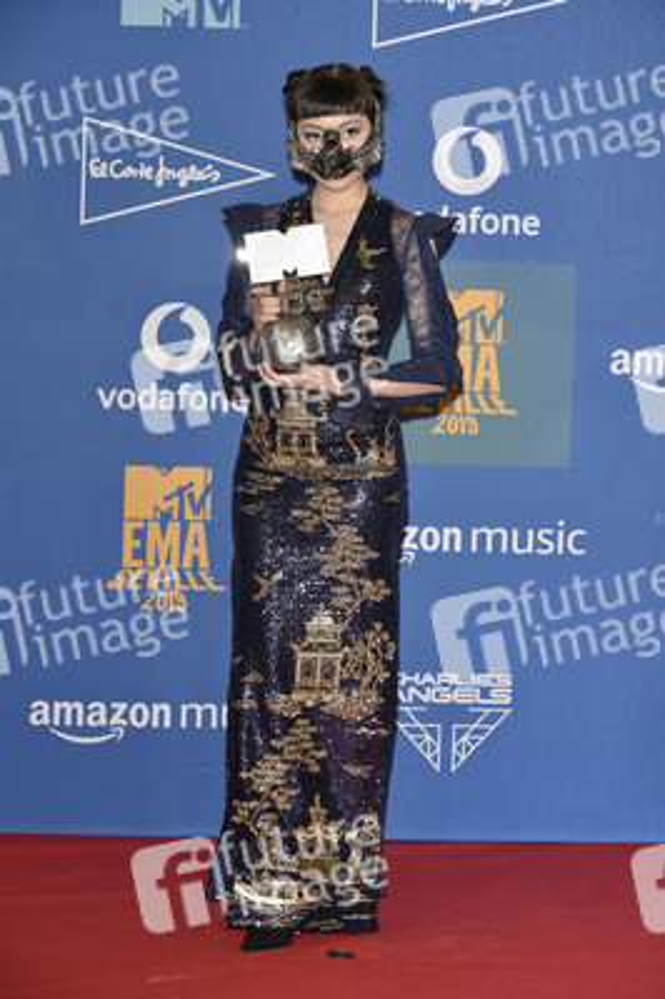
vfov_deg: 19.5
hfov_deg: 13.0
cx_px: 332
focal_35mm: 105
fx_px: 2914
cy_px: 500
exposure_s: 1/250
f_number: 6.3
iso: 1600
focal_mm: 105
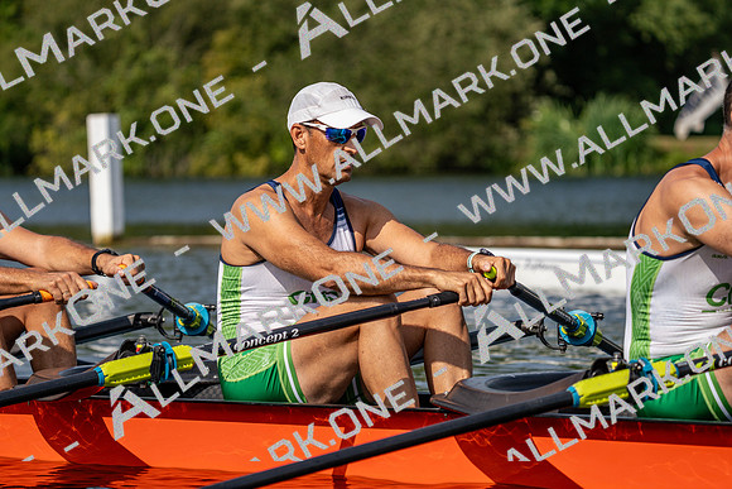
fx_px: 4210
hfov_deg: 9.9
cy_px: 244
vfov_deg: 6.6
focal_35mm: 207
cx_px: 366
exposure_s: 1/1600
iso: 160
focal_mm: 207
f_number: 5.6
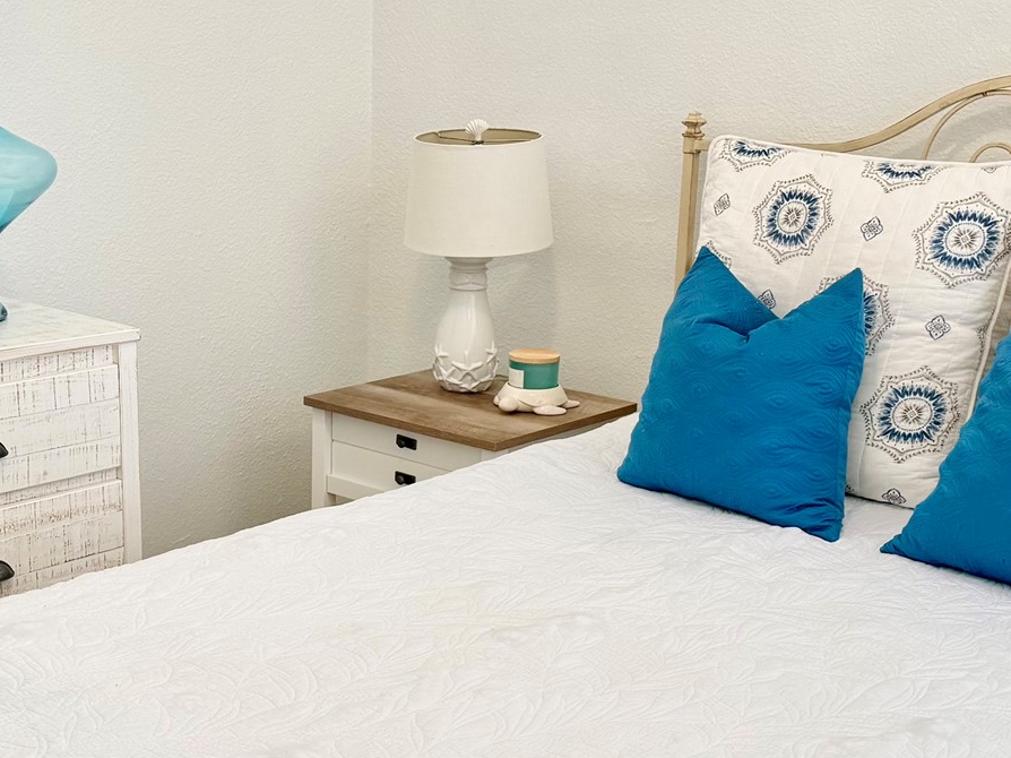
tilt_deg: -16.2
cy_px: 482
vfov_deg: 26.4
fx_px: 1606
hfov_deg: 34.9
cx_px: 421
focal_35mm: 55
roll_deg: -1.5
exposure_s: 1/60
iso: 250
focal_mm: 6.76
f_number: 1.78
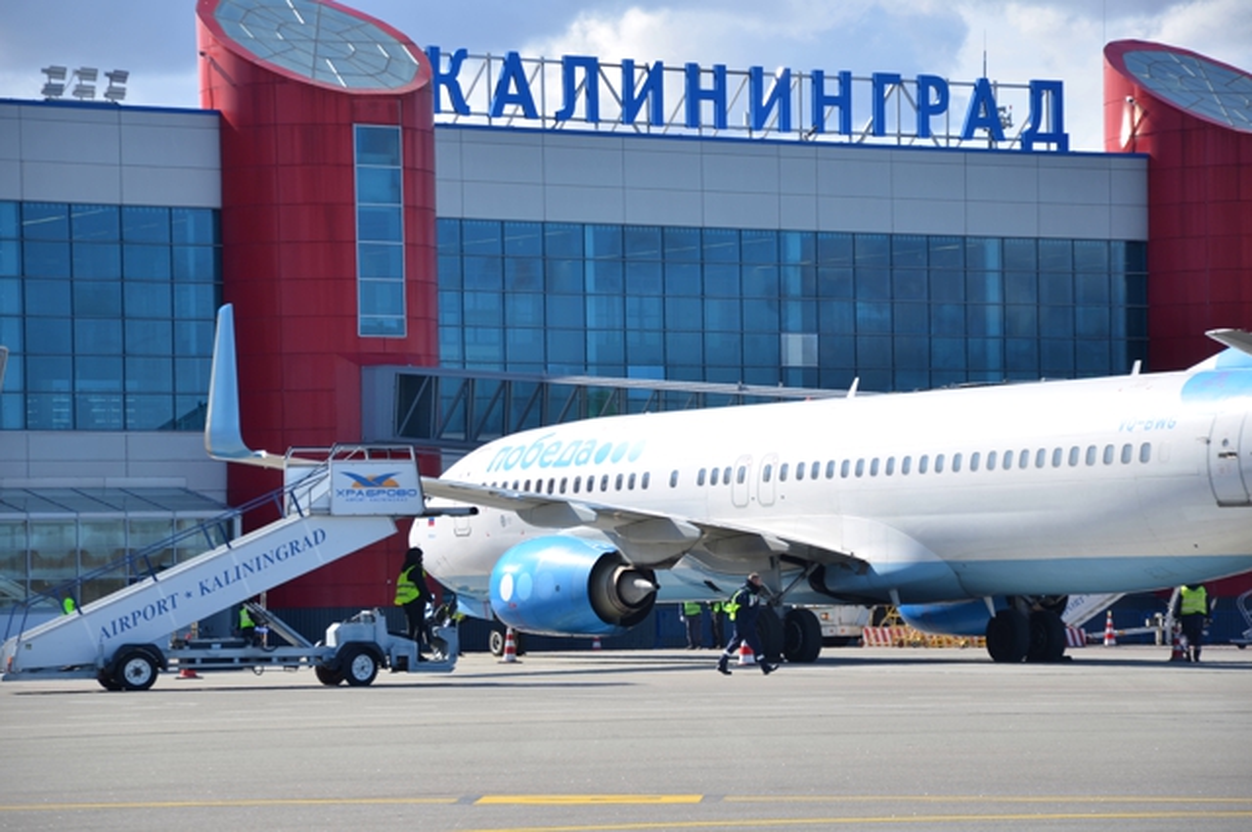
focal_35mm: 158
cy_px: 416
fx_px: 5470
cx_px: 626
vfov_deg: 8.7
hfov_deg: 13.1
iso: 100
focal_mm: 105
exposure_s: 1/320
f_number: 9
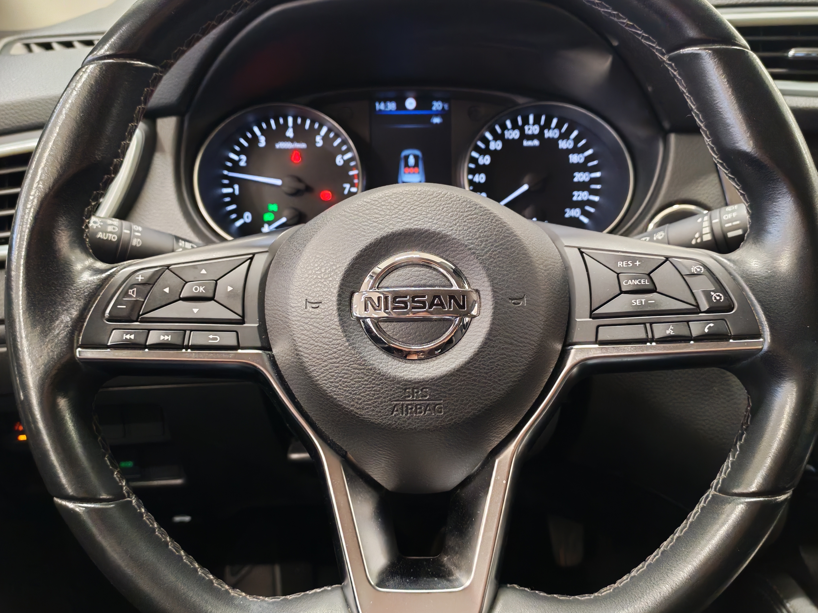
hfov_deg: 54.0
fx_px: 803
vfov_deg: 41.8
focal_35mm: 34
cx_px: 409
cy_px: 306
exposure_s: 1/50
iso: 2000
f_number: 1.9
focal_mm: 6.12
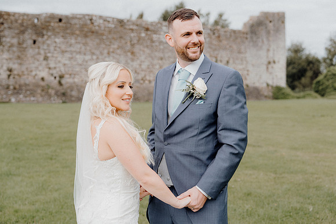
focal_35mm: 49
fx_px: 457
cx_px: 168
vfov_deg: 27.5
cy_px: 112
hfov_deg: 40.3
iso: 125
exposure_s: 1/320
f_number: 3.5
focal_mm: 49
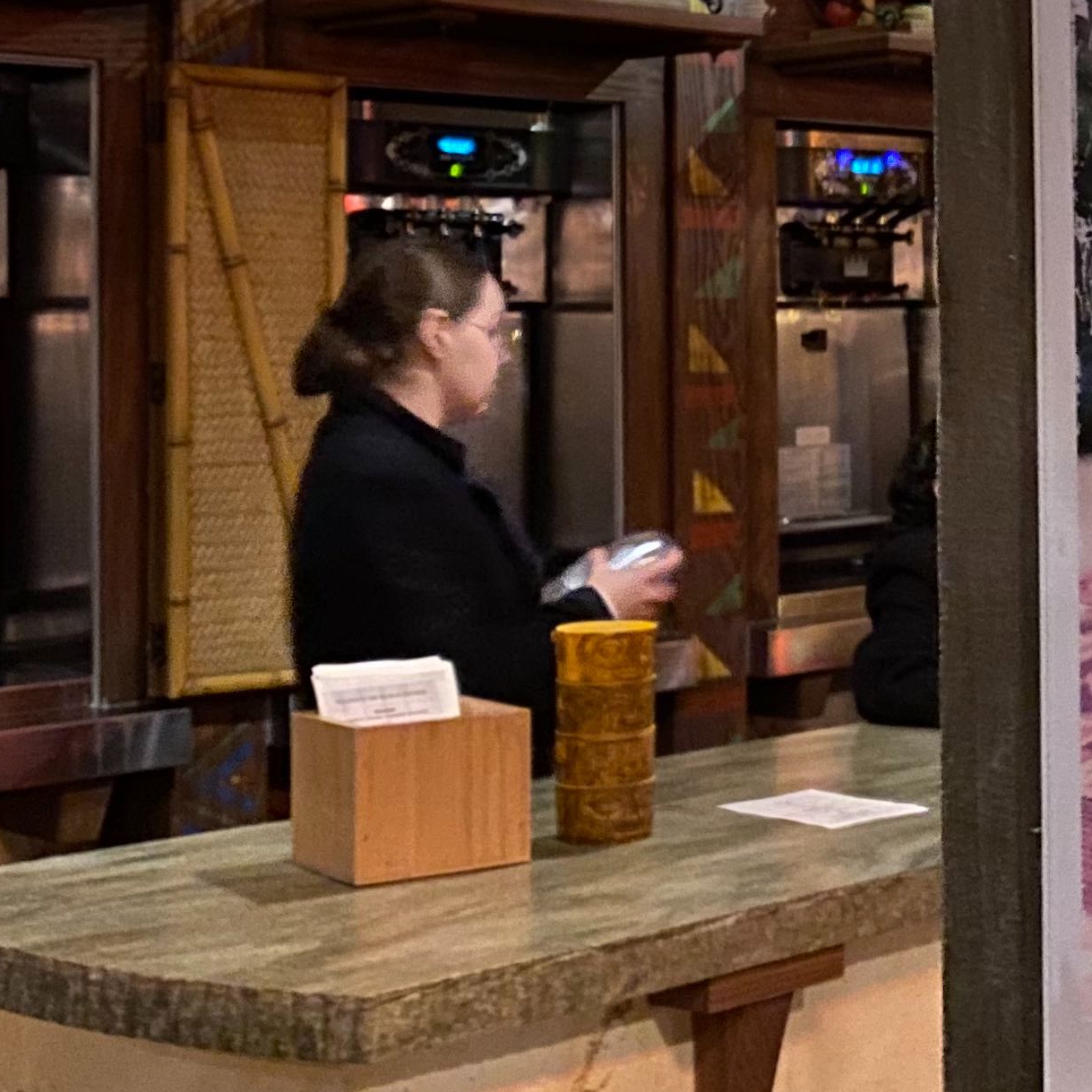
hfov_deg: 21.1
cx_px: 1329
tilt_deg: +0.8
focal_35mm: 76
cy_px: 267
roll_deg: +0.4
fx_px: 2712
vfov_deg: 22.5
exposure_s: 1/12
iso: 400
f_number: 1.8
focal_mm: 4.25
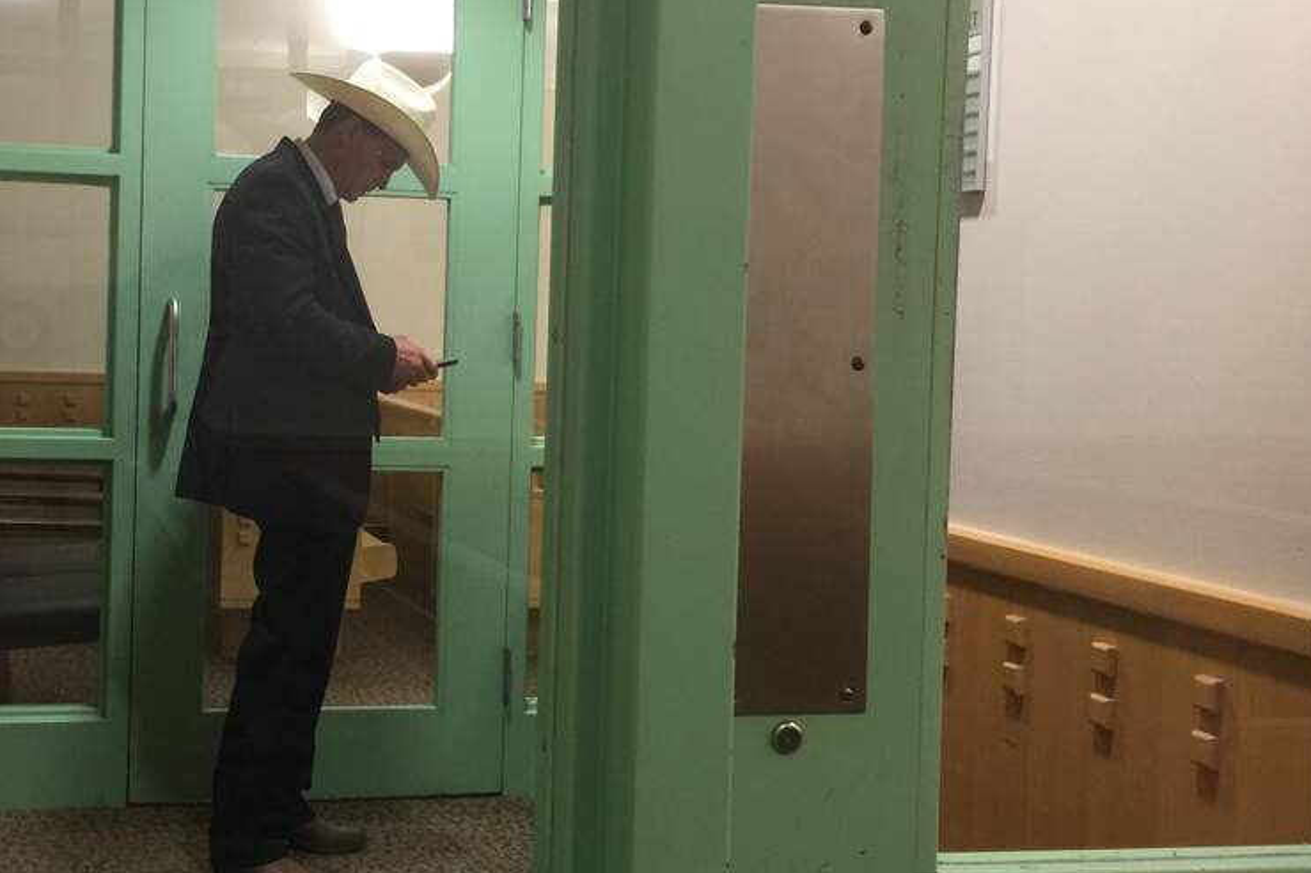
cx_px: 353
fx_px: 1784
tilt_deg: -4.2
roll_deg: -2.0
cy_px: 394
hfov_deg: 39.4
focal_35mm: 49
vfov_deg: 27.5
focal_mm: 4.15
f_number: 2.2
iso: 100
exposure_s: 1/15
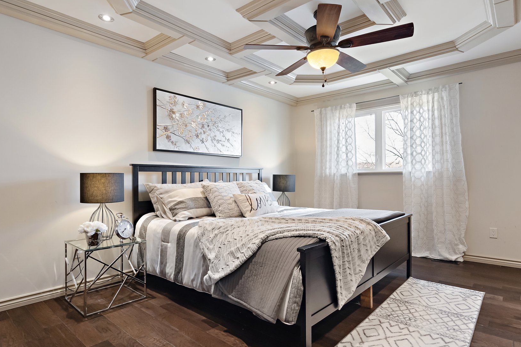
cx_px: 251
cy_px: 179
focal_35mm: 20
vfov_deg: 61.9
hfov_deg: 83.9
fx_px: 289
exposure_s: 1/6
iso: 1600
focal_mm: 16
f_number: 8
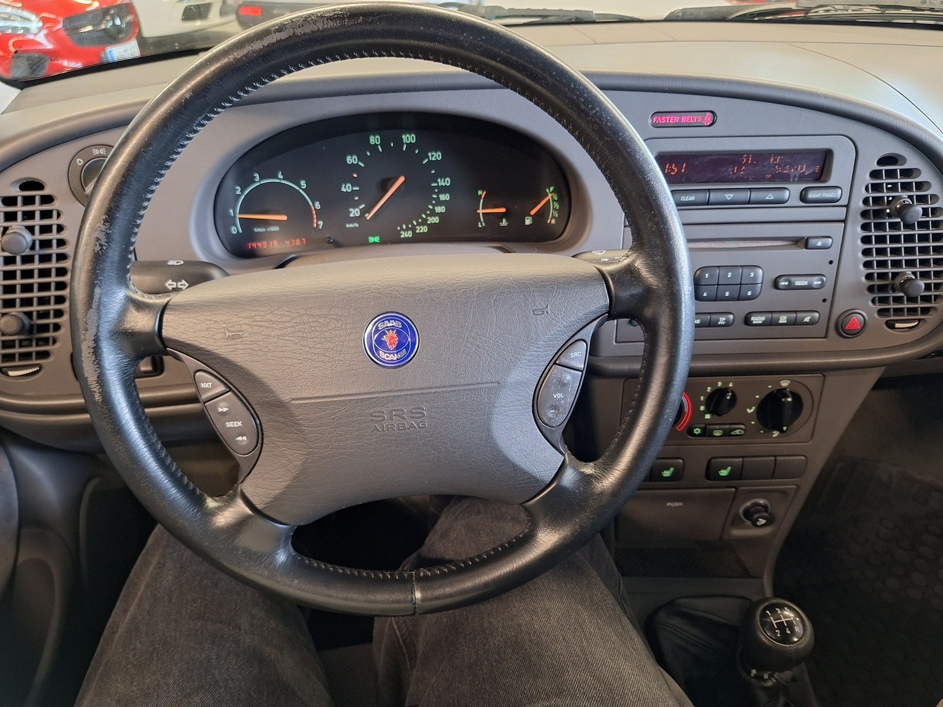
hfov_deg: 73.9
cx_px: 472
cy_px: 354
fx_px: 627
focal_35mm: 23
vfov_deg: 58.9
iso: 250
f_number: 1.8
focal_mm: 5.54
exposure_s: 1/24
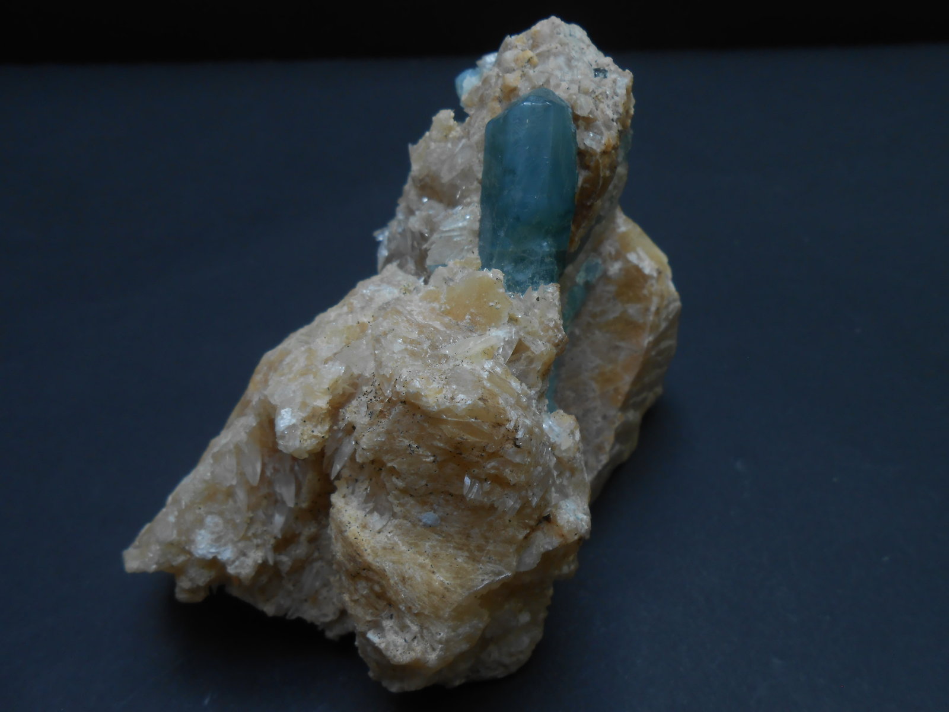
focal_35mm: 26
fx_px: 713
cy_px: 356
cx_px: 474
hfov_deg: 67.3
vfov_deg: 53.1
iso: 80
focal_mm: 4.6
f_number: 3.5
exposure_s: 1/250
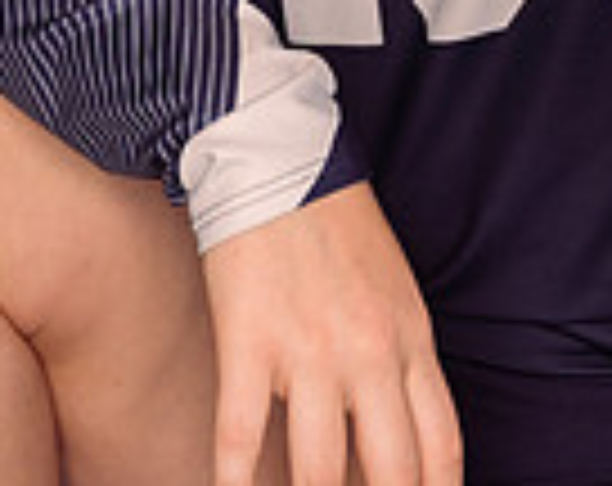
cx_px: 513
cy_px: -472
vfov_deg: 6.8
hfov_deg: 8.9
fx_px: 3937
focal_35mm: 218
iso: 320
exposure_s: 1/250
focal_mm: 70
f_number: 5
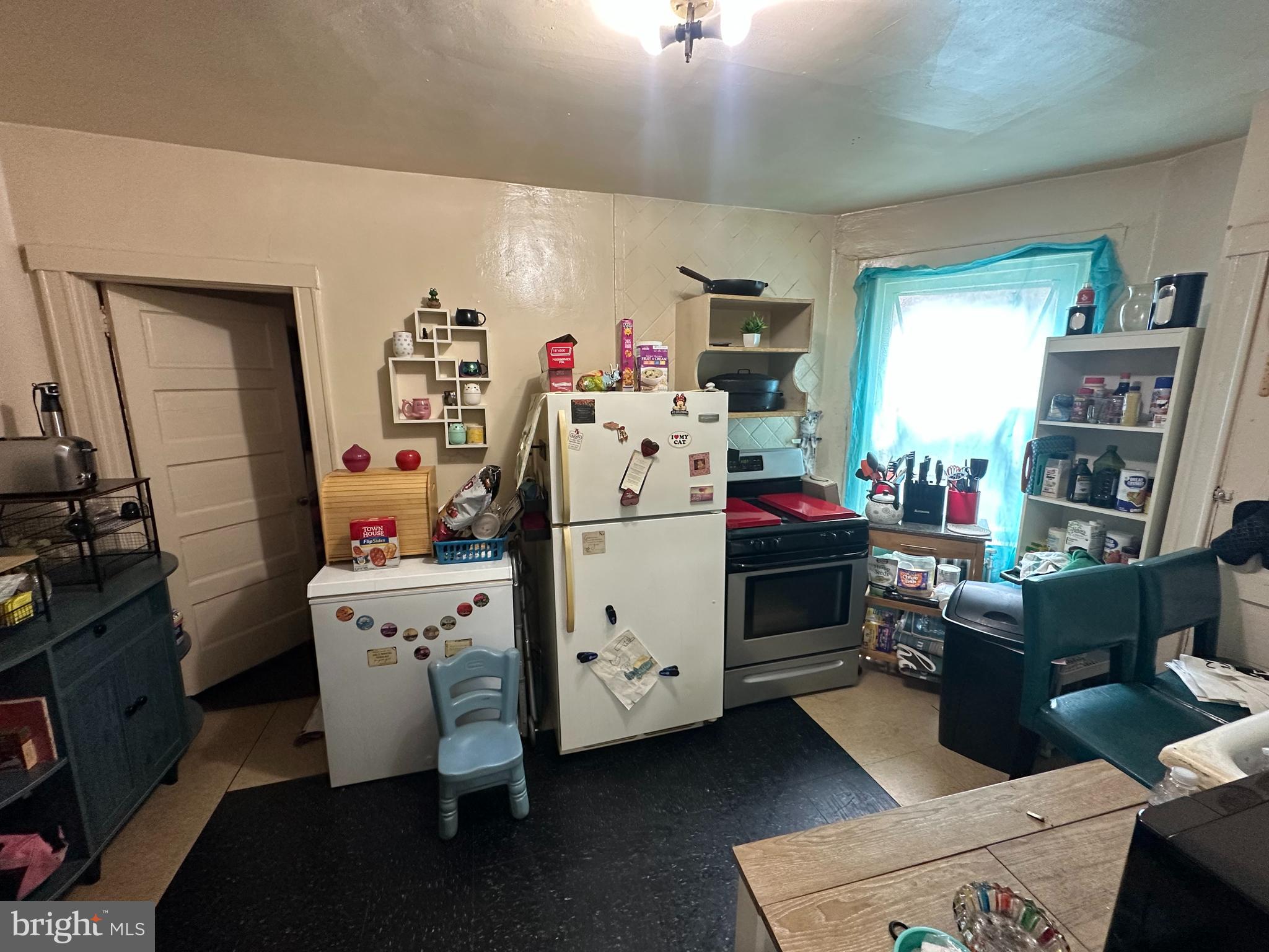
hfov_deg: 102.1
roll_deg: +1.2
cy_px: 476
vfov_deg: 85.7
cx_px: 634
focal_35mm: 14
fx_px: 513
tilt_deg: -9.8
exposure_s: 1/83
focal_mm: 2.22
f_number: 2.2
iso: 320
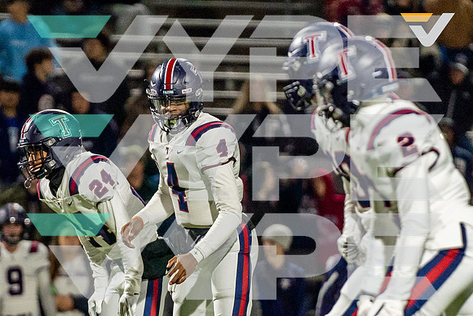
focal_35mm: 634
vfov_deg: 2.2
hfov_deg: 3.3
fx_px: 8332
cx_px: 187
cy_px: 218
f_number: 2.8
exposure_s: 1/1000
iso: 1600
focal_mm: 200
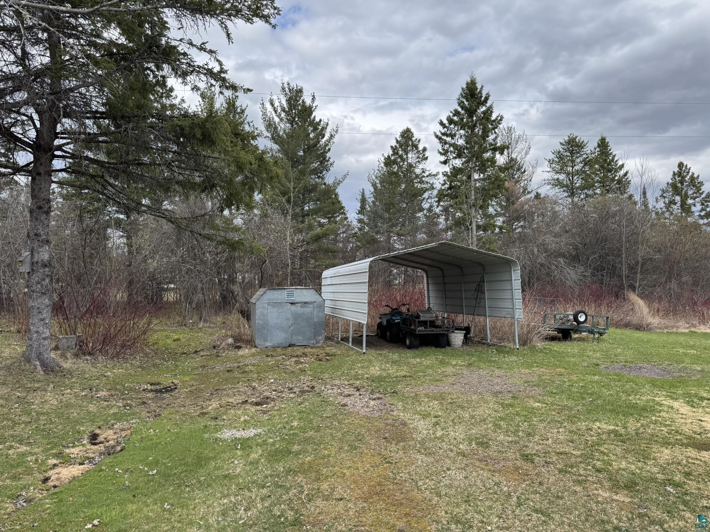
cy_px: 266
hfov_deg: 71.6
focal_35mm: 24
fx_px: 492
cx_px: 355
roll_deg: -0.7
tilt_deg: +1.2
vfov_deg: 56.8
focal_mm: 6.76
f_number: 1.78
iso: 80
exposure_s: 1/2041
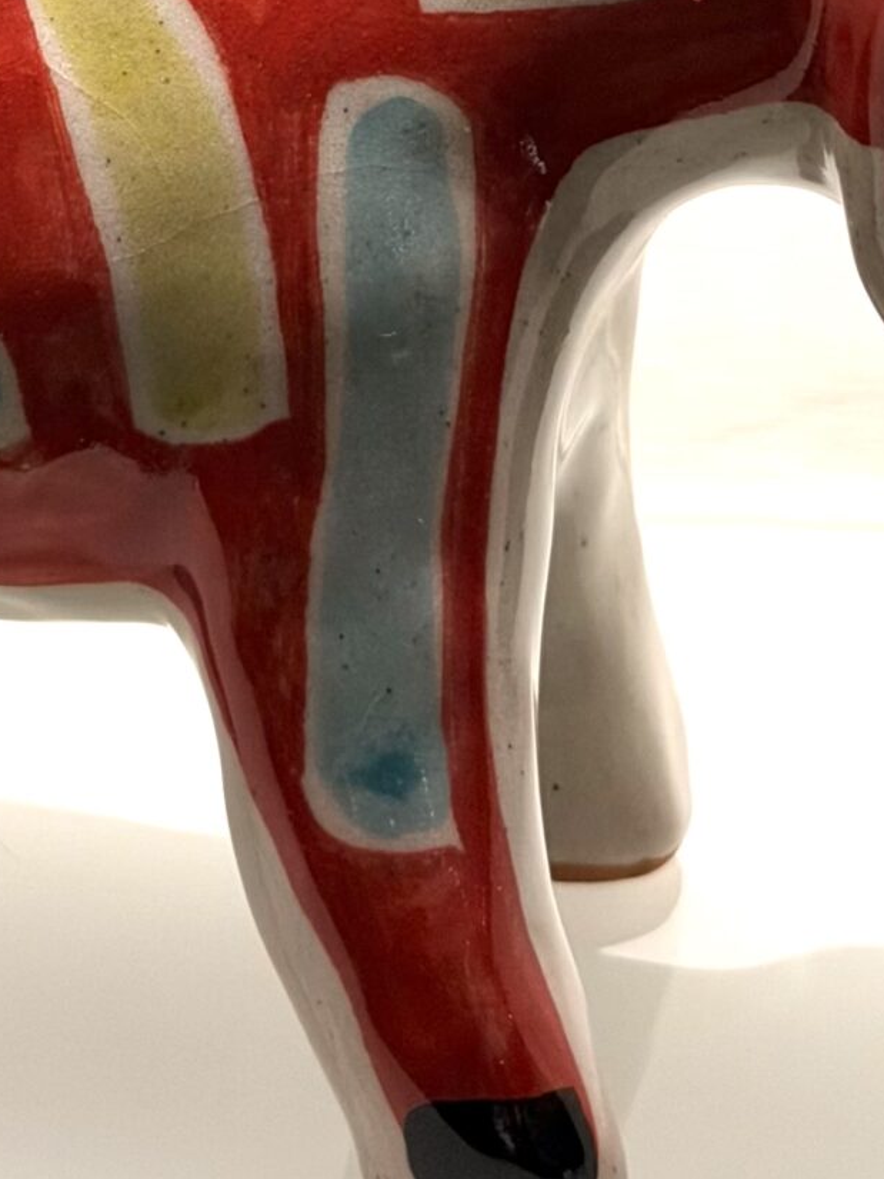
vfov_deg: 12.8
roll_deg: -3.3
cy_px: -327
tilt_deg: -14.5
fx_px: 5072
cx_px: 391
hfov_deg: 10.0
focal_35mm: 149
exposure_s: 1/121
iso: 50
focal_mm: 6.76
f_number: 1.78
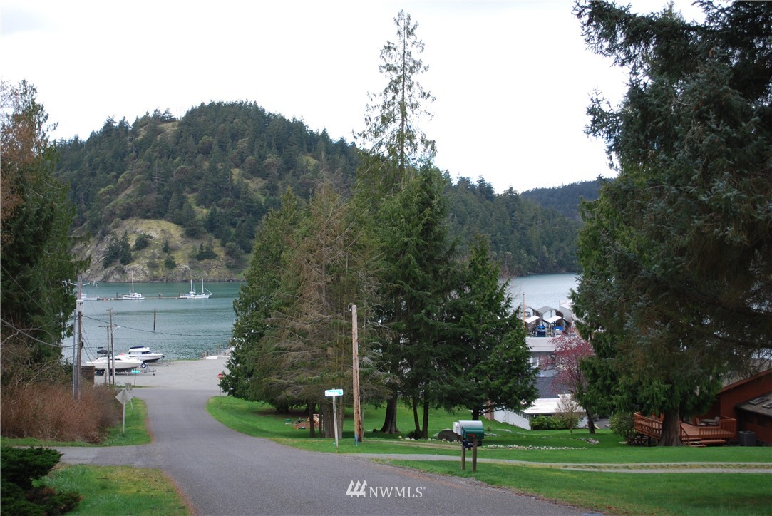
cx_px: 386
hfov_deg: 41.1
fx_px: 1030
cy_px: 258
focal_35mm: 48
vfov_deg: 28.1
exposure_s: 1/125
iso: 200
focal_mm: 32
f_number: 5
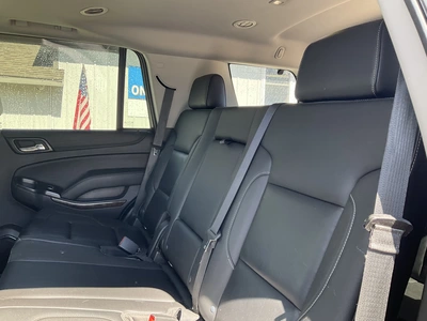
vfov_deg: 48.2
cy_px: 160
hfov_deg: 61.7
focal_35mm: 29
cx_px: 214
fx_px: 358
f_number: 1.8
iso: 40
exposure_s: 1/122
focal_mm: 3
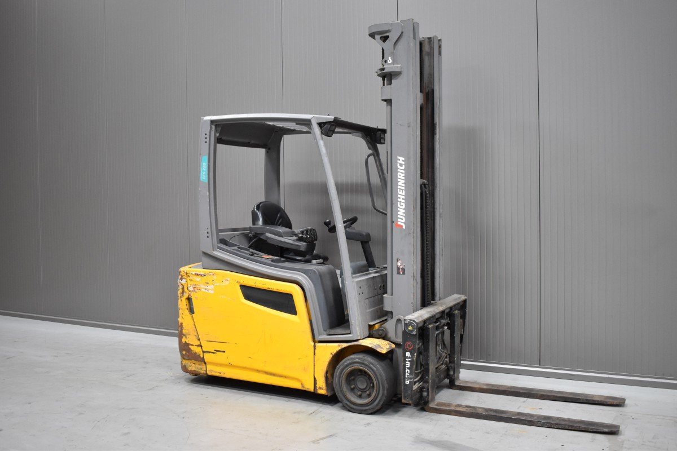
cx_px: 338
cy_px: 226
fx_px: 649
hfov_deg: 55.1
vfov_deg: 38.4
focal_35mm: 34
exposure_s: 1/50
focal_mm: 23
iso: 1250
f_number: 4
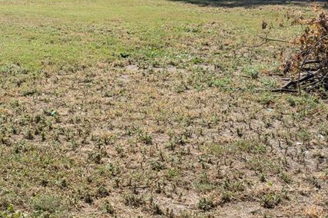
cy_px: -19
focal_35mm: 84
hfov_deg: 22.6
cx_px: -48
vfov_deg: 15.8
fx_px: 765
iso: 400
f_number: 11
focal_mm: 35
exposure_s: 1/320
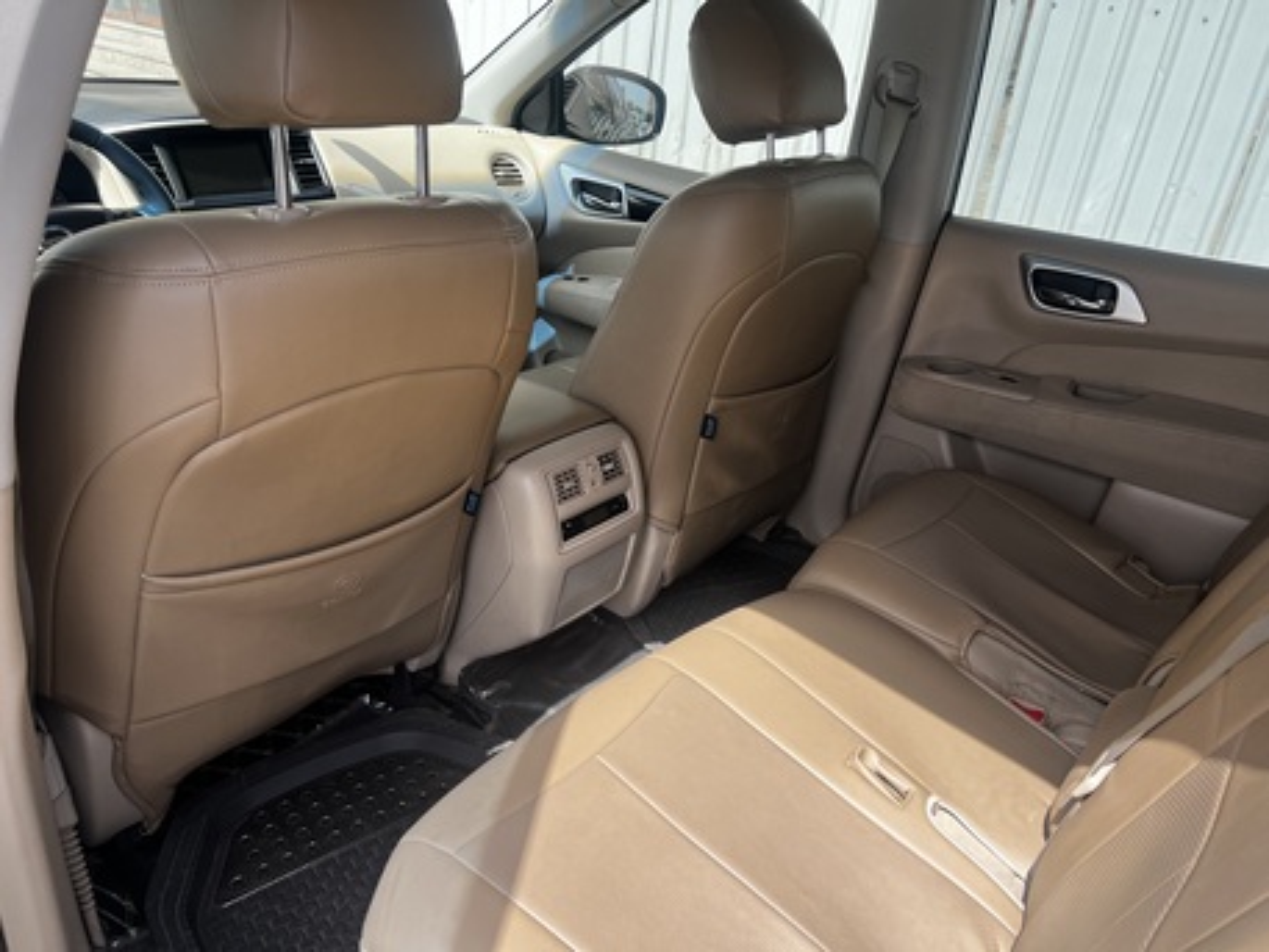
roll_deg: -6.0
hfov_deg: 67.3
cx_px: 634
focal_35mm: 26
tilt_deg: -27.8
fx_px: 953
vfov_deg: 53.1
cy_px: 476
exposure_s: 1/758
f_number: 1.5
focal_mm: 5.7
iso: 50
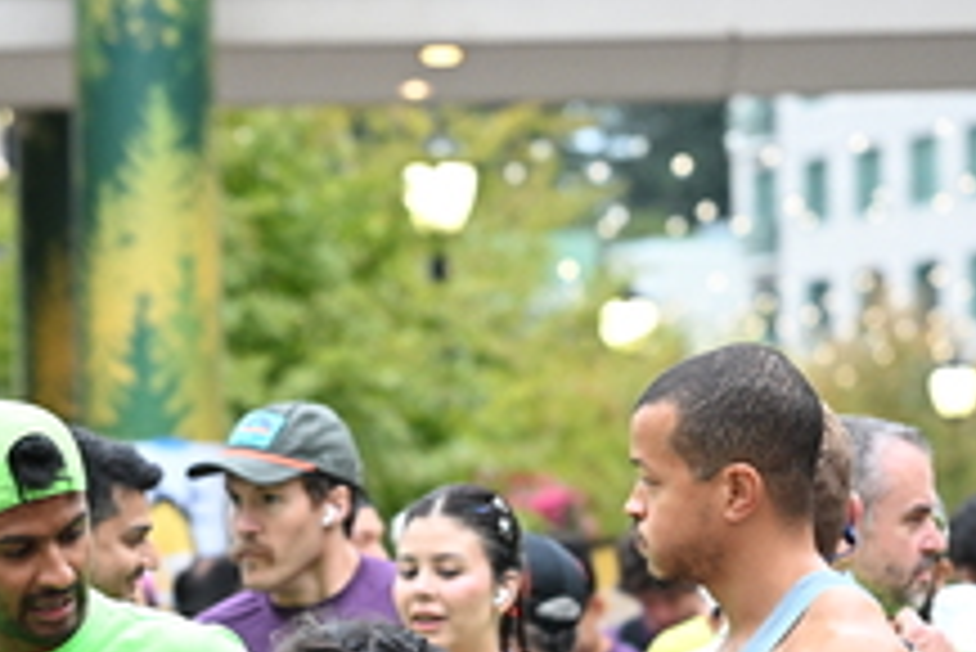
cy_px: 735
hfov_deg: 6.8
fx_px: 8247
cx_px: 346
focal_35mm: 304
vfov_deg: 4.5
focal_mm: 120
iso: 2000
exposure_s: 1/320
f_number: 4
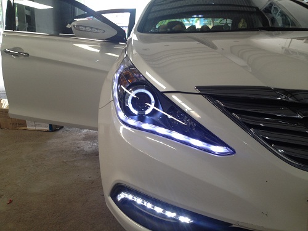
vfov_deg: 40.7
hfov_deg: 52.6
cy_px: 116
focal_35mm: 35
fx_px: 311
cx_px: 154
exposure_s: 1/30
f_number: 2.4
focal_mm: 4.28
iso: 80
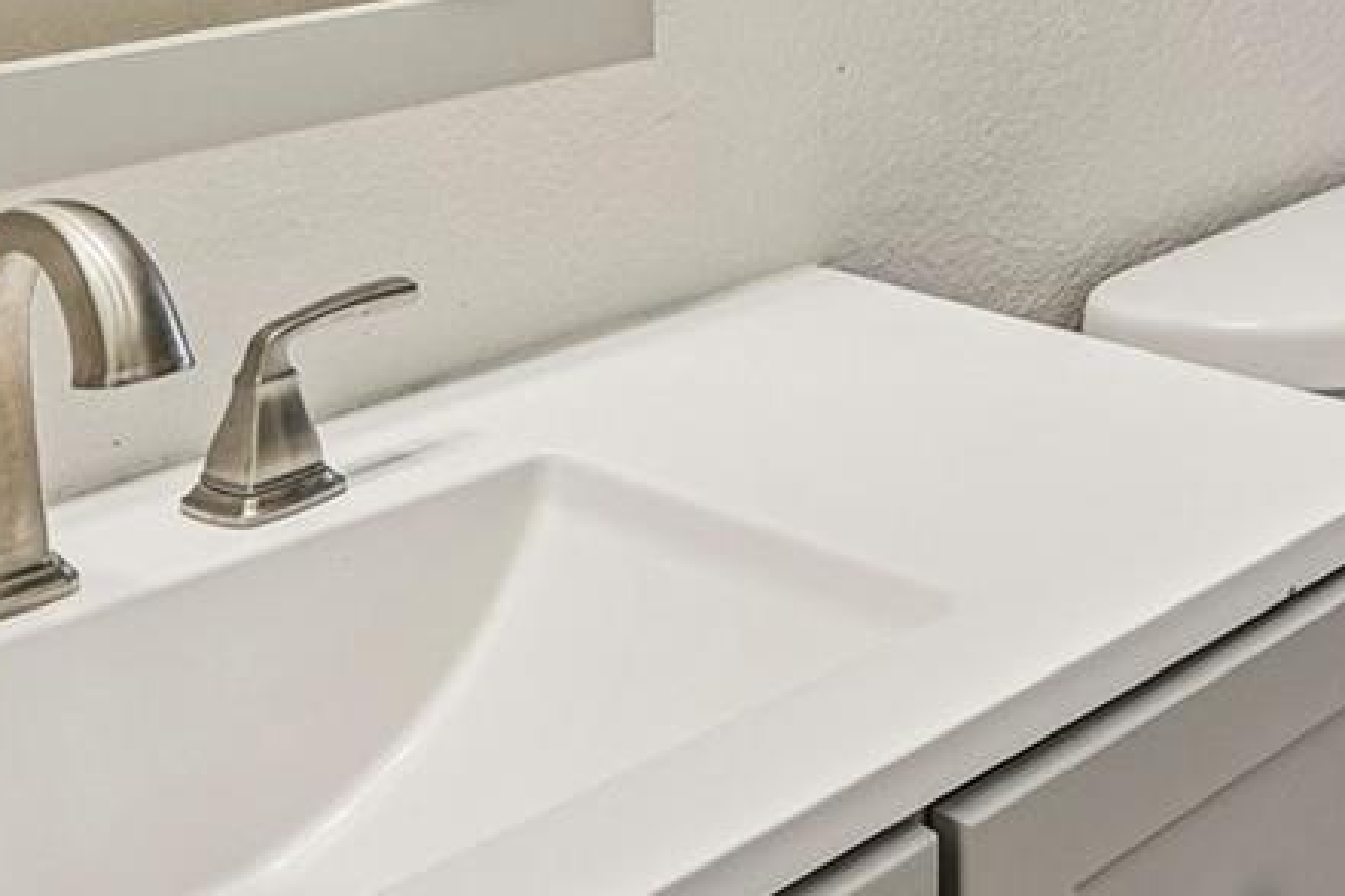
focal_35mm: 58
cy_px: -430
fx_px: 2167
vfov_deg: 20.3
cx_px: 1720
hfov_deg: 28.6
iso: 400
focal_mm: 16
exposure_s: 1/20
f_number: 8
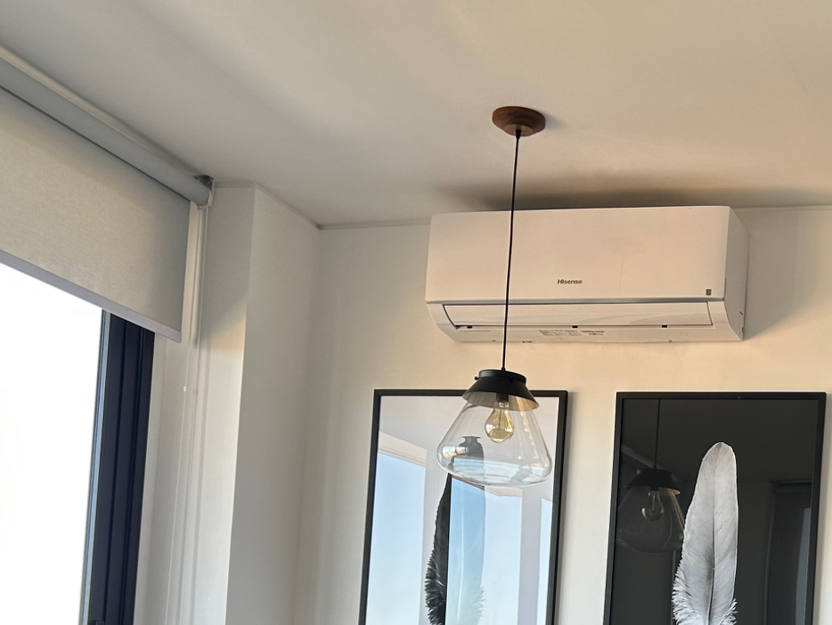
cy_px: 667
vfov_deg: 24.2
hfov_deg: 32.3
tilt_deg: +2.5
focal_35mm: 57
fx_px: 1370
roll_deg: -2.5
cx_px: 732
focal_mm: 5.7
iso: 40
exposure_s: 1/121
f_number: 1.5
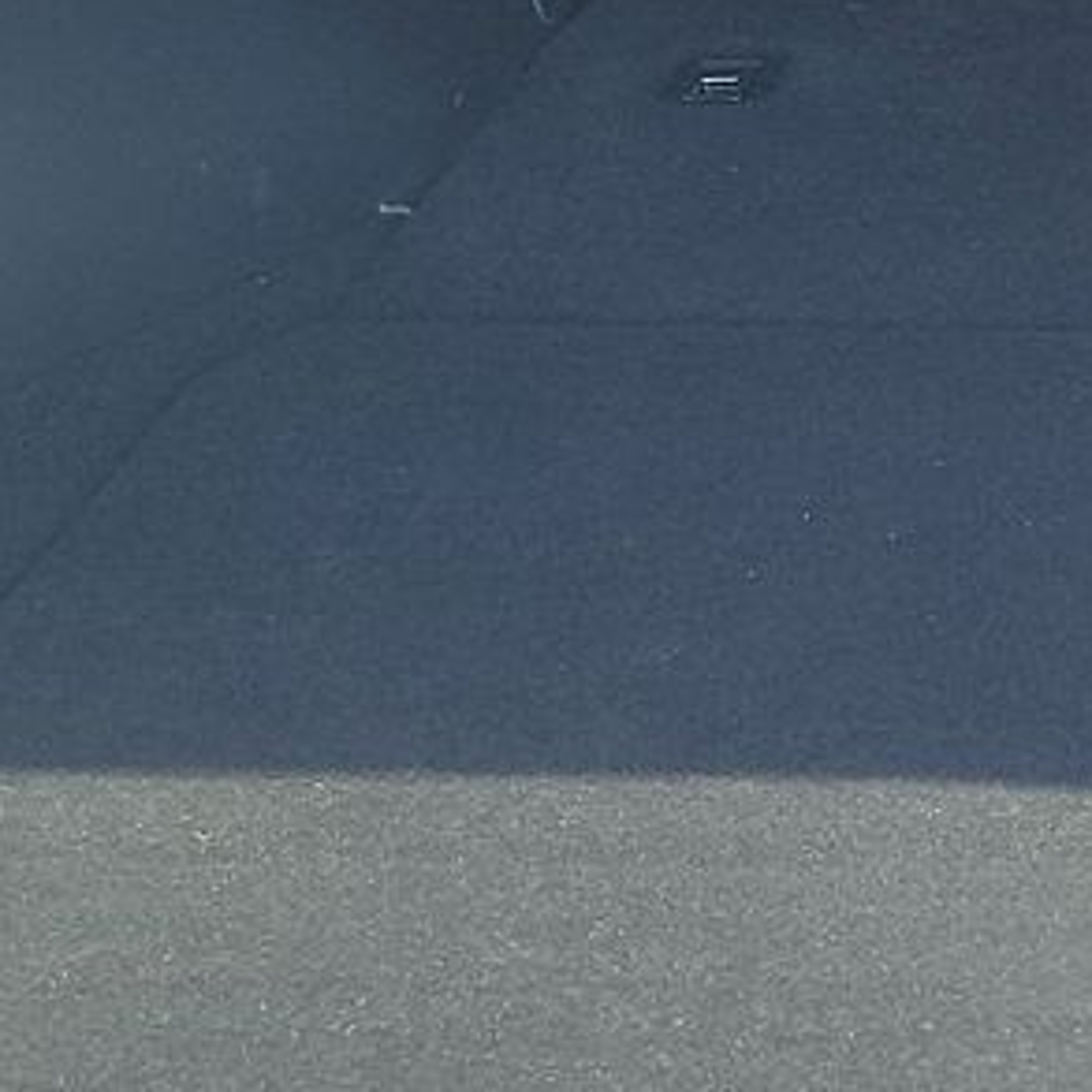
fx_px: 4140
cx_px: 1662
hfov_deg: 14.0
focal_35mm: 116
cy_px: -11
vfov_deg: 14.8
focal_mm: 6.7
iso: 84
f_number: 1.8
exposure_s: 1/119
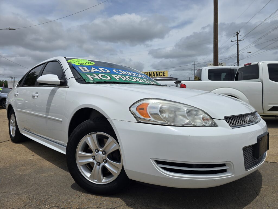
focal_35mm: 23
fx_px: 185
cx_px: 139
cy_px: 104
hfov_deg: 73.9
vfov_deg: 58.9
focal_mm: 6.3
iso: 12
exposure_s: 1/1884
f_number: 1.7
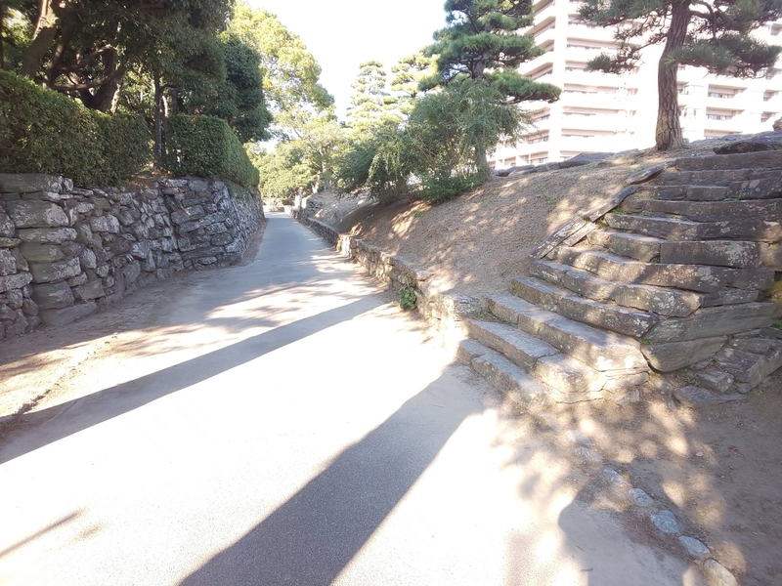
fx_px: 452
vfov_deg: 66.0
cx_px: 391
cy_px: 293
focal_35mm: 20
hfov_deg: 81.7
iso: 31
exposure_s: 1/100
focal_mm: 3.45
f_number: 1.94
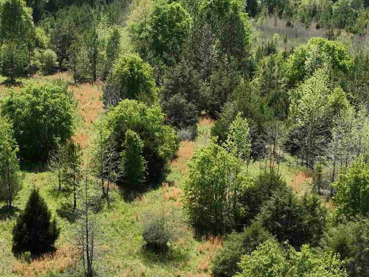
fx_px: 767
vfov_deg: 19.9
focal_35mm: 72
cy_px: 265
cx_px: 102
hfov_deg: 26.8
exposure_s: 1/320
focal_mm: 12.29
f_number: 2.8
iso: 170
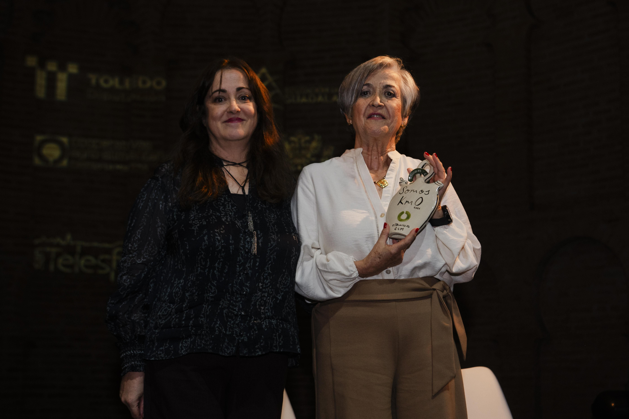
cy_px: 207
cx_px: 331
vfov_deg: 21.0
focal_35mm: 65
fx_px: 1132
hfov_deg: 31.1
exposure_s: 1/200
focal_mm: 60
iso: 800
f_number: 4.5
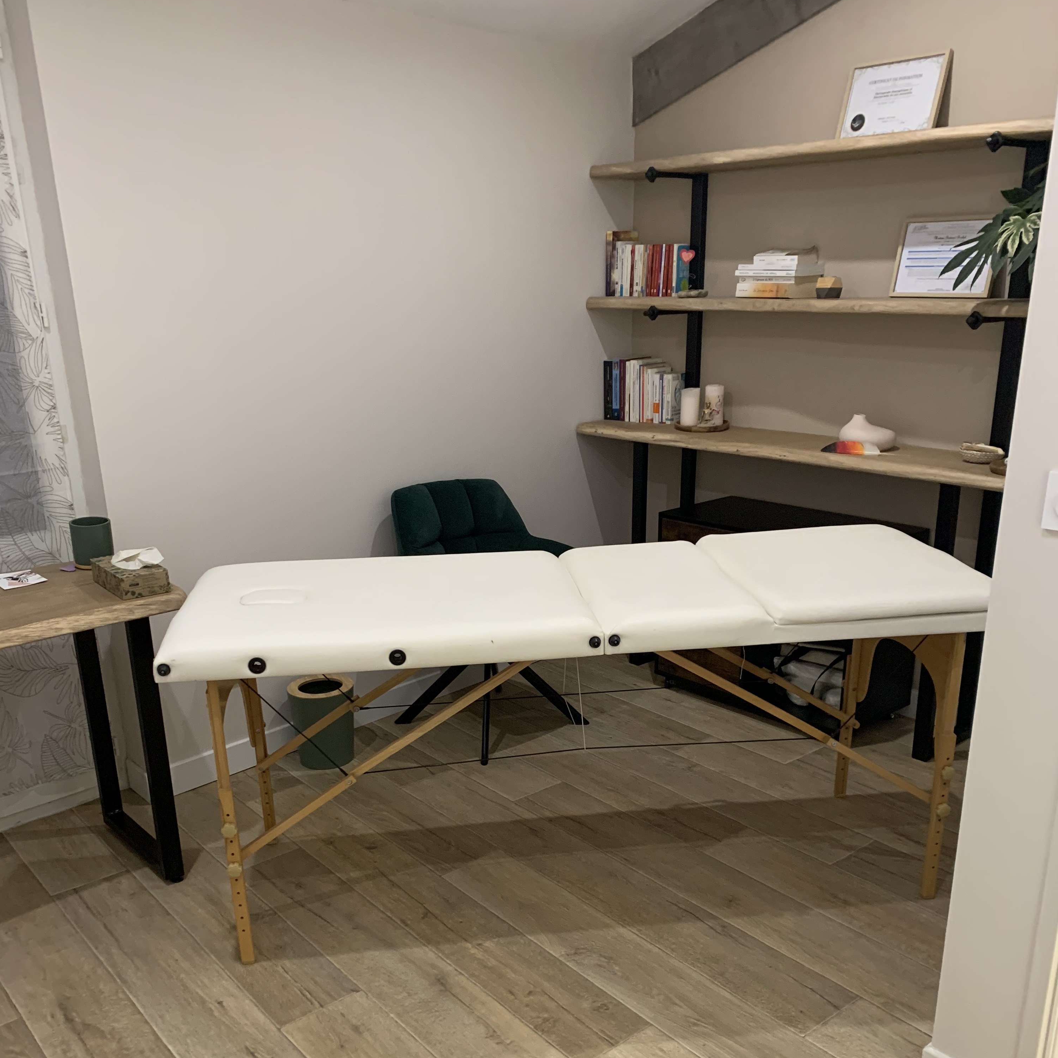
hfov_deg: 52.5
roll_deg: +1.5
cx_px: 528
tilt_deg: -19.0
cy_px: 686
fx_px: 1072
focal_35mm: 31
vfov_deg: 51.8
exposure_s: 1/33
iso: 320
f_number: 1.8
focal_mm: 4.25
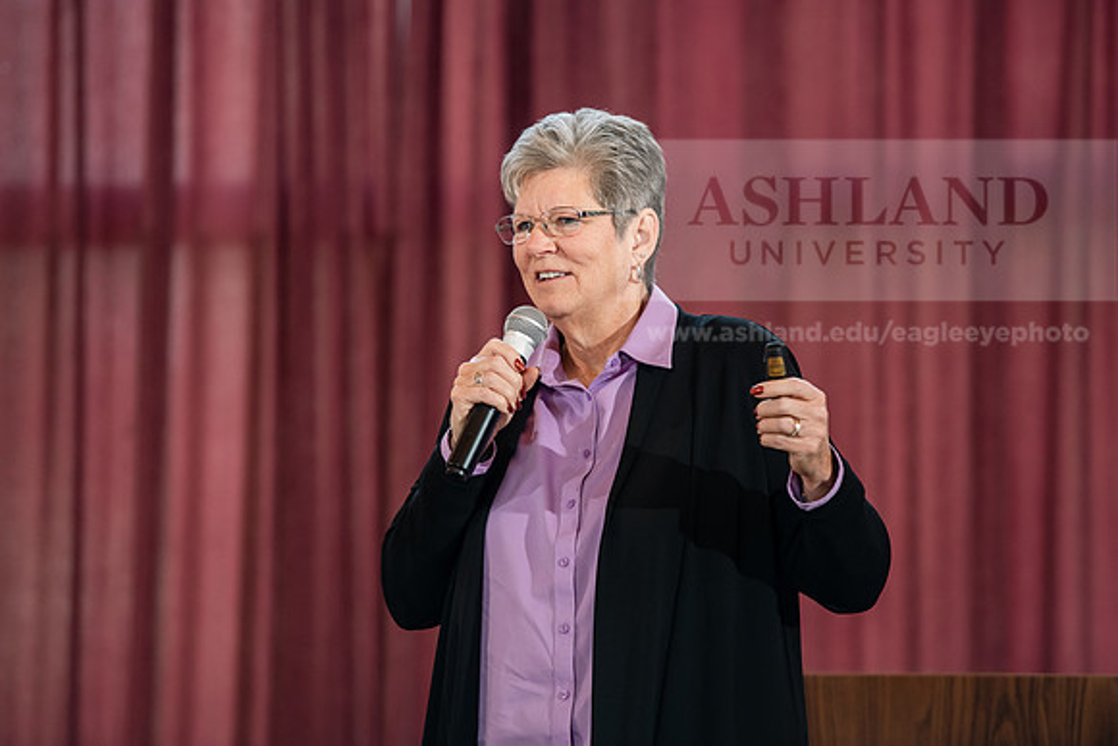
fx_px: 5591
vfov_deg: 7.6
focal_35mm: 180
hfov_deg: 11.4
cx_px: 559
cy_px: 373
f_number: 3.2
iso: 1250
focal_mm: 180
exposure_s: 1/250
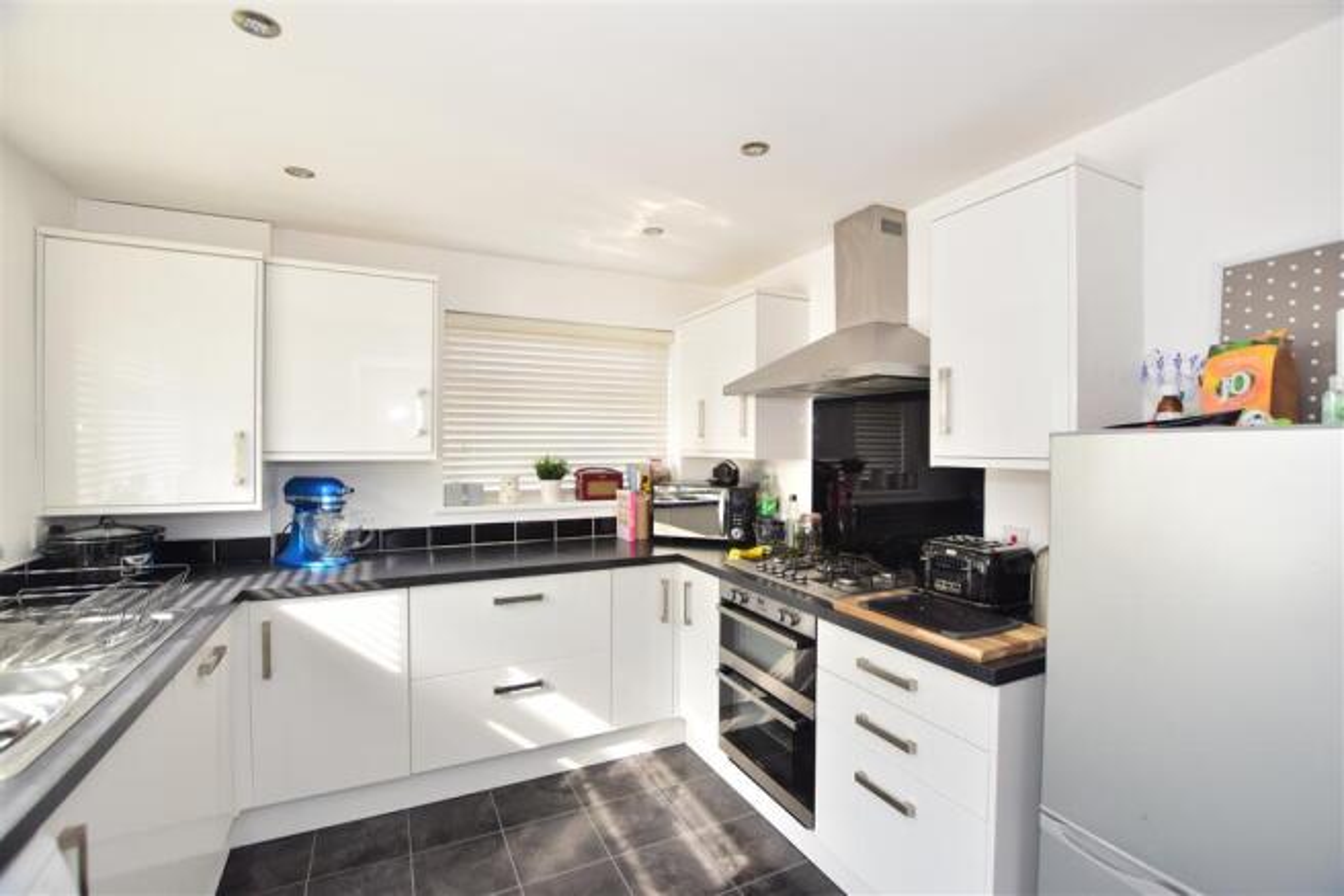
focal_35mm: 15
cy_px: 448
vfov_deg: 77.3
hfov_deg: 100.4
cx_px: 672
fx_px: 560
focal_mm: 10
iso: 500
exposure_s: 1/160
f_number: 5
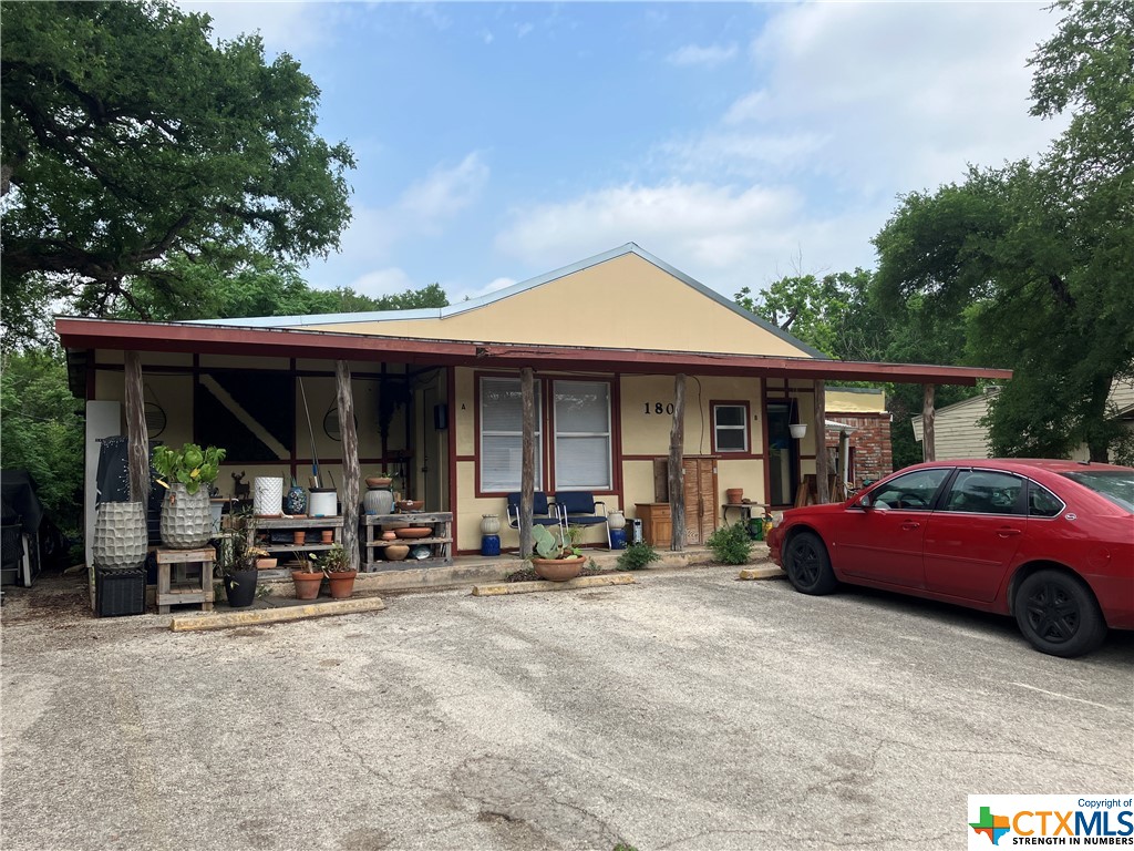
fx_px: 917
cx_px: 567
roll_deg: +0.5
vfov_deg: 49.7
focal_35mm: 28
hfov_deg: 63.4
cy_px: 426
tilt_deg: +4.5
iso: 32
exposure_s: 1/1946
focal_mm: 3.99
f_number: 1.8
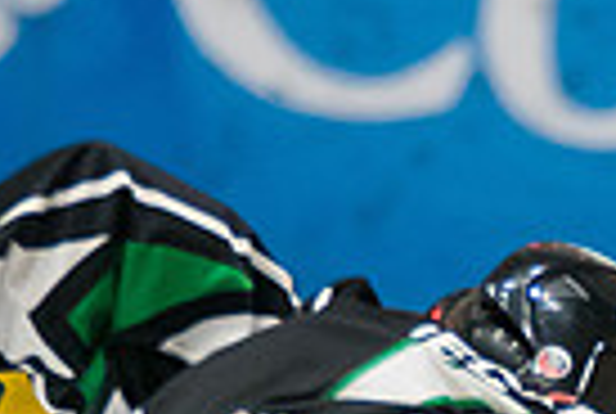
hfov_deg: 1.4
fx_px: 25448
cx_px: 1039
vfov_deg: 0.9
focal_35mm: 1484
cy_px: 727
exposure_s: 1/1000
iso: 3200
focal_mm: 234
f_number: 3.2
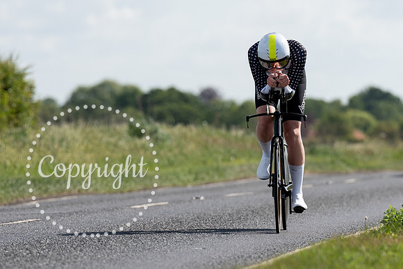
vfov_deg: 4.0
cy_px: 130
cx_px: 258
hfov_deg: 6.0
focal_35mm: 343
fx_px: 3837
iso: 100
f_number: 4
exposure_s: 1/1000
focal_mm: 200
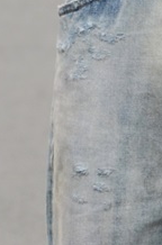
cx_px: 281
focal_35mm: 1401
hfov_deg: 1.0
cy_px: 189
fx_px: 9520
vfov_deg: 1.5
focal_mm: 135
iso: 125
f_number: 6
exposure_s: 1/200
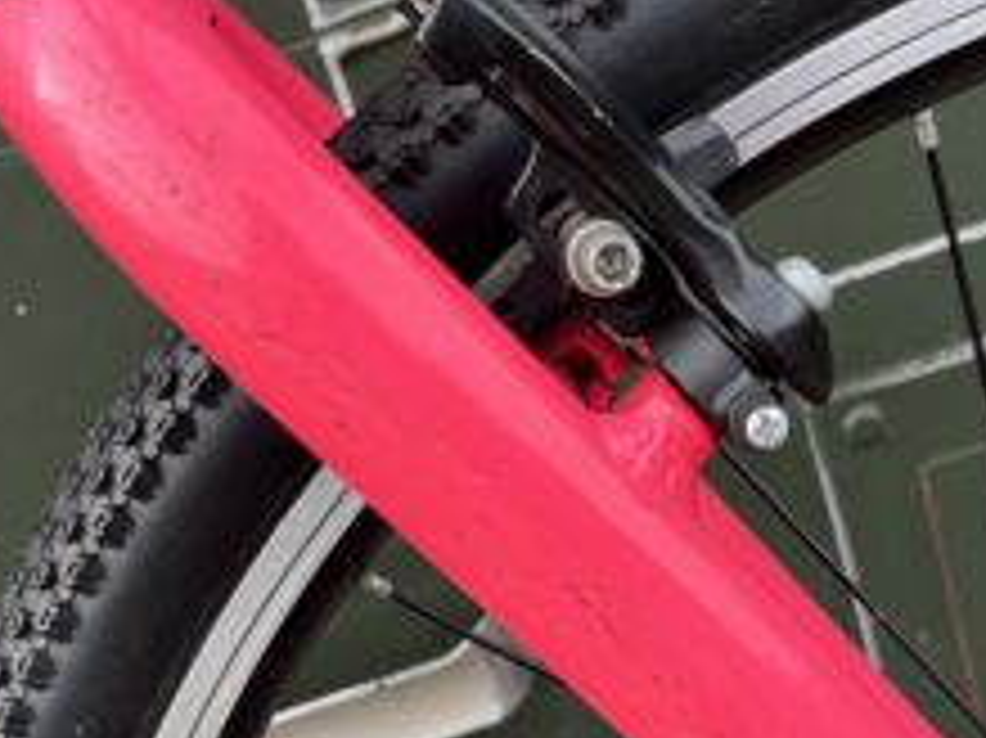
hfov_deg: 33.8
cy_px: 621
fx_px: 1623
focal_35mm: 57
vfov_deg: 25.1
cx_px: 509
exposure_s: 1/299
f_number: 1.6
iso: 50
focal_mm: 5.1
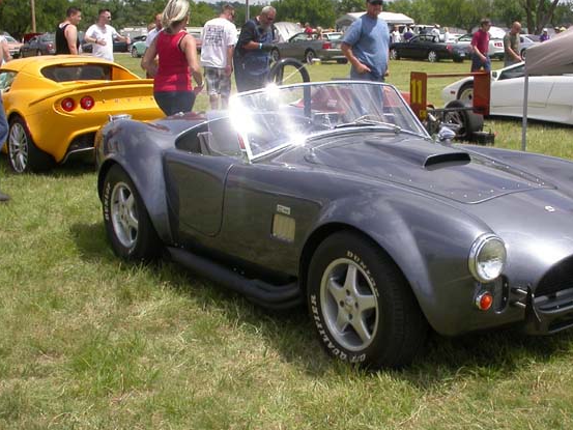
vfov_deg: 26.6
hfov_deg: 34.7
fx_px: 911
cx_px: 362
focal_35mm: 55
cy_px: 194
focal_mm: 7.85
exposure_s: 1/323
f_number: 7.5
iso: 100
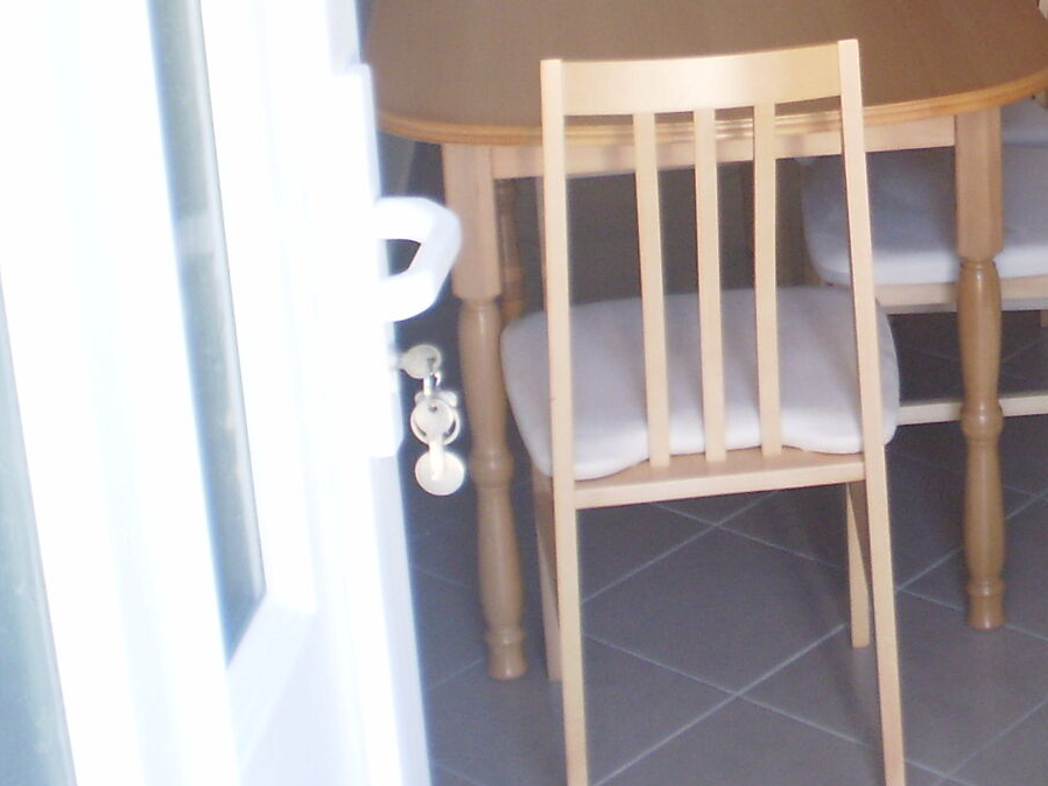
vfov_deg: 17.6
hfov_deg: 22.9
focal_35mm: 82
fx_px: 2482
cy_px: 5
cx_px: 1042
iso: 125
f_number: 3.1
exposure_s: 1/30
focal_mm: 6.3
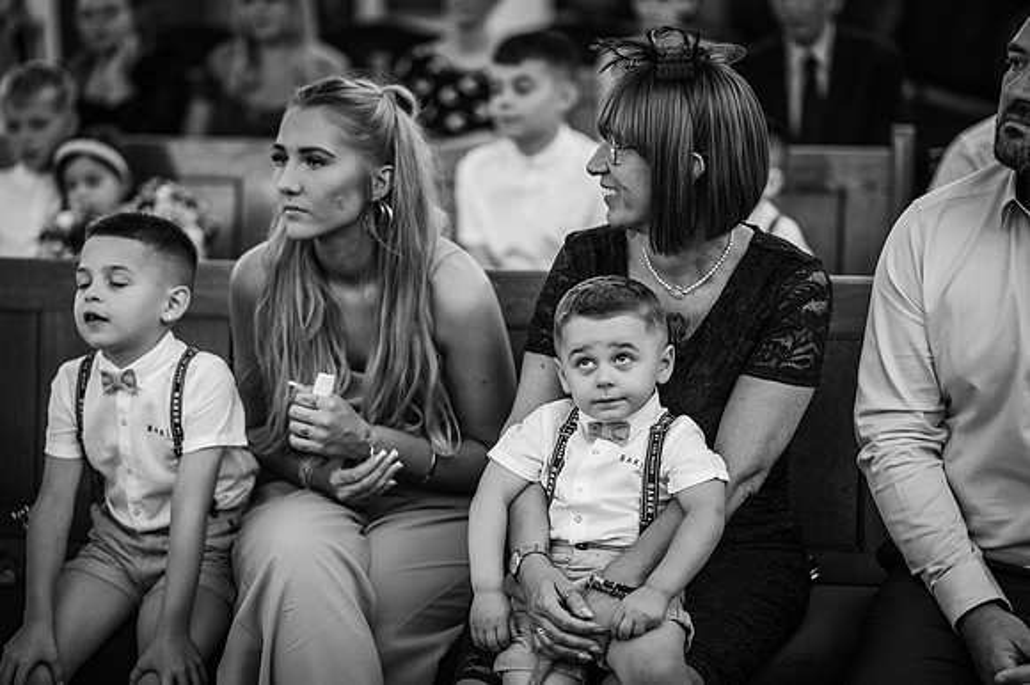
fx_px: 2430
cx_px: 515
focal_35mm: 85
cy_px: 342
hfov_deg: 23.9
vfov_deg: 16.1
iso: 1250
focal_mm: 85
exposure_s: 1/200
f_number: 1.8
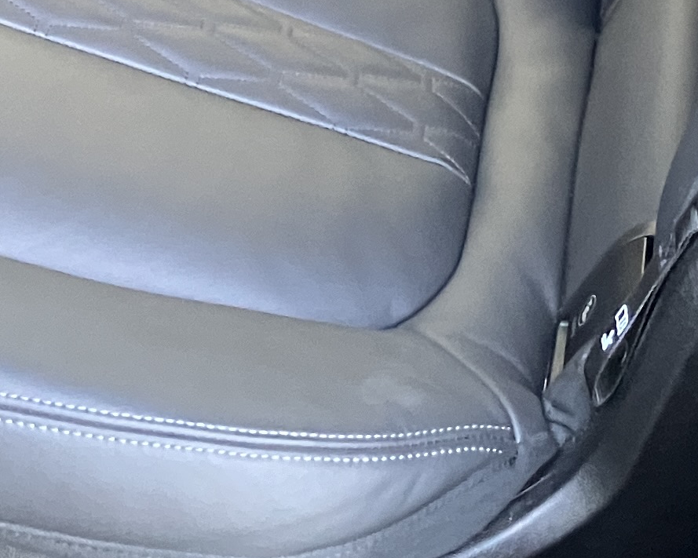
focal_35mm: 124
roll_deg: -2.5
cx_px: 427
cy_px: -437
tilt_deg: -21.6
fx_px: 2561
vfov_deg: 11.6
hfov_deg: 15.5
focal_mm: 3.99
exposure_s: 1/44
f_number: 1.8
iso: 320
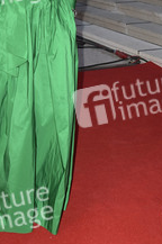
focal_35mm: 81
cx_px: 28
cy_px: 45
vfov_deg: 24.6
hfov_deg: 16.7
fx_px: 548
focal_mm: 44
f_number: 5.6
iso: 1250
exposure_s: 1/200
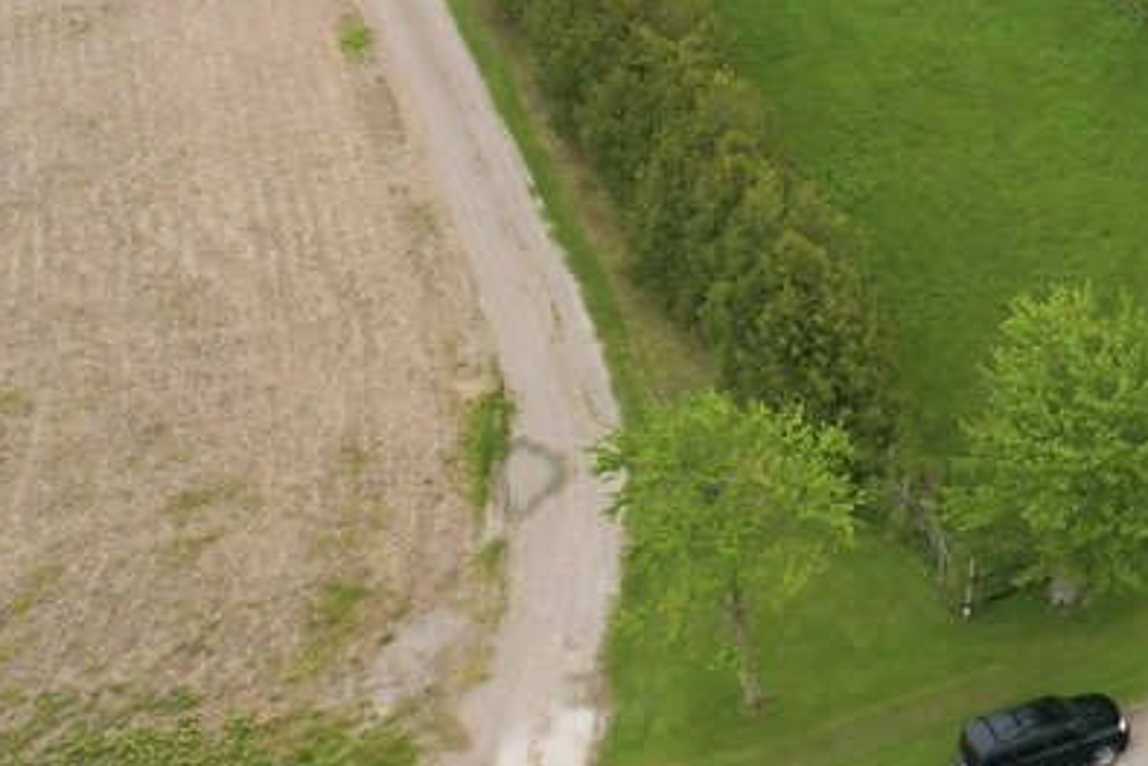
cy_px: -192
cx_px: 1413
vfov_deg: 19.0
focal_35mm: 67
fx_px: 2137
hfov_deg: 26.4
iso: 130
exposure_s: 1/1500
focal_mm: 8.4
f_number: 2.8
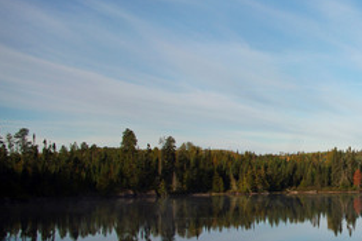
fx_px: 663
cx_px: 362
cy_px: 132
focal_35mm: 66
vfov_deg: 20.6
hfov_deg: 28.6
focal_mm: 21.25
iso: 200
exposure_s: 1/400
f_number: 5.6
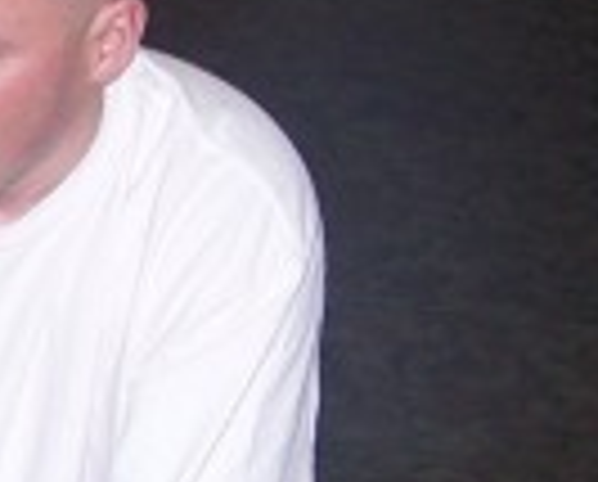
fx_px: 3157
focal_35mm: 178
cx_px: -373
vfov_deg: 8.6
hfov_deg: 10.4
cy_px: 653
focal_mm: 6.3
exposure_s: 1/60
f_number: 2.8
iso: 80
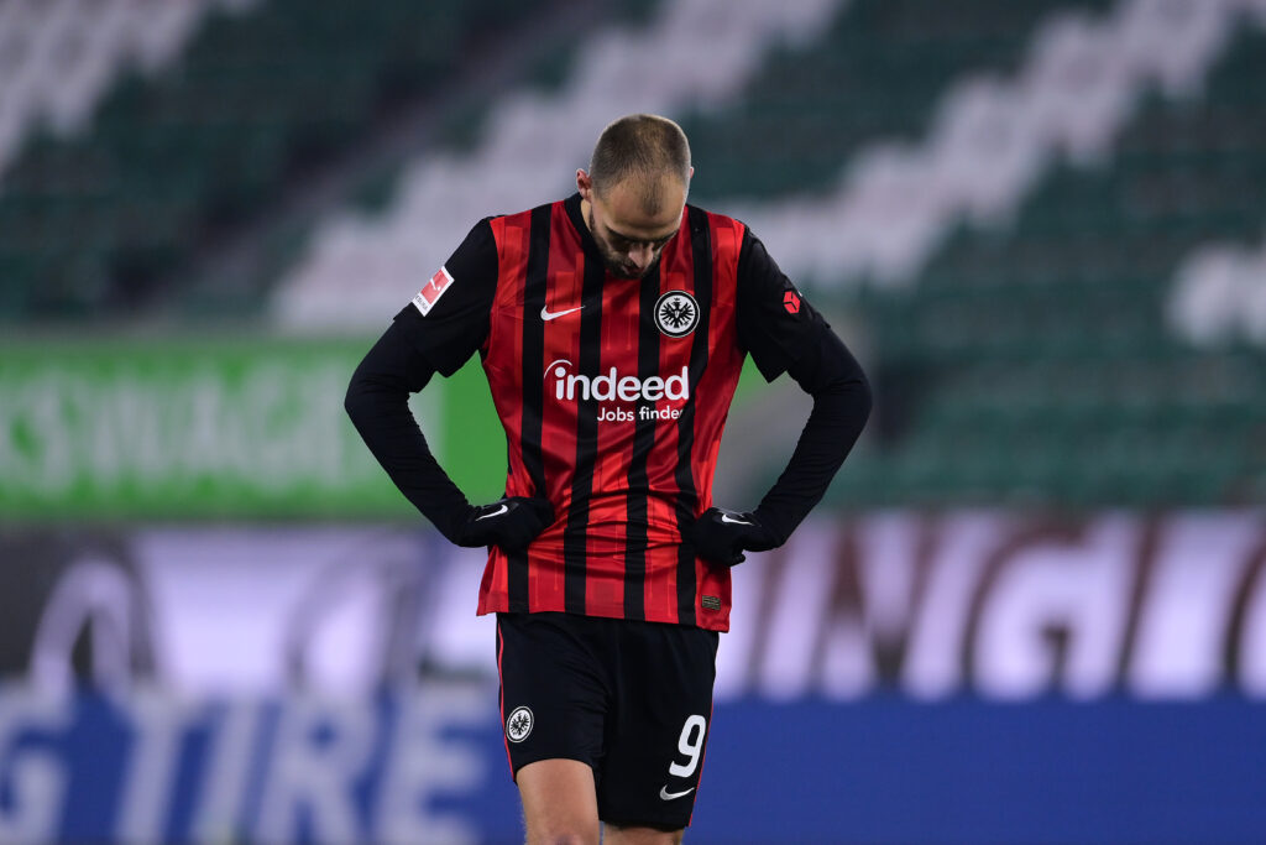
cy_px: 422
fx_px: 14068
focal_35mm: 400
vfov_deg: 3.4
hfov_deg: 5.2
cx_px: 633
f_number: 3.5
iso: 3200
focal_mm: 400
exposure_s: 1/2000
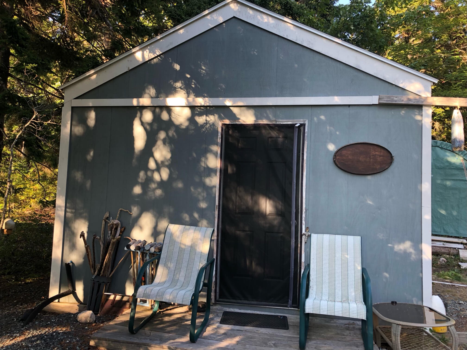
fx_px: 378
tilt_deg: +4.2
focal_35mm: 28
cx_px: 234
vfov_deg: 49.7
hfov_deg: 63.4
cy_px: 175
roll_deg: -2.1
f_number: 1.8
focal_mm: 3.99
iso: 40
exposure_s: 1/120
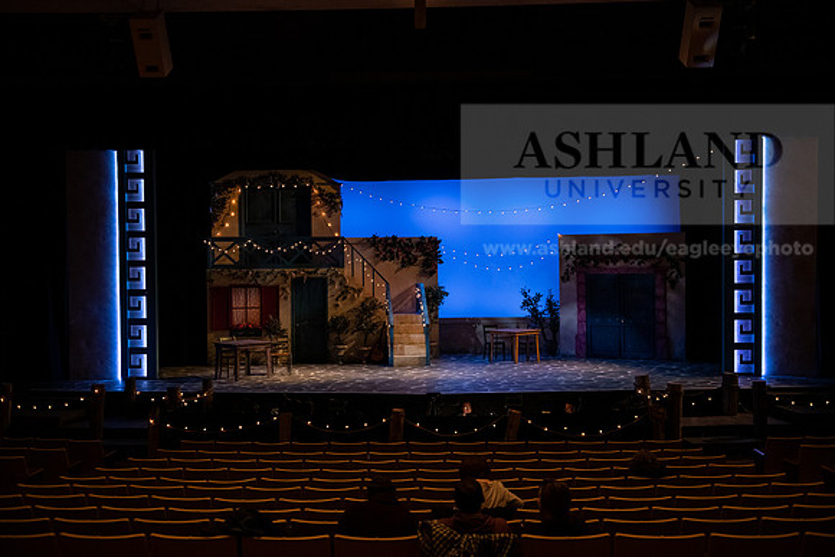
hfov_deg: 46.4
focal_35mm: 42
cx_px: 418
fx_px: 974
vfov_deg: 31.9
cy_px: 278
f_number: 2.8
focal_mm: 42
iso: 2500
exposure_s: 1/200
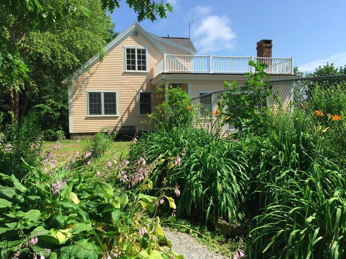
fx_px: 290
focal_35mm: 29
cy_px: 130
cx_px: 173
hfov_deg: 61.7
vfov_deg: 48.2
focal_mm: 4.15
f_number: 2.2
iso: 32
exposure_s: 1/1647
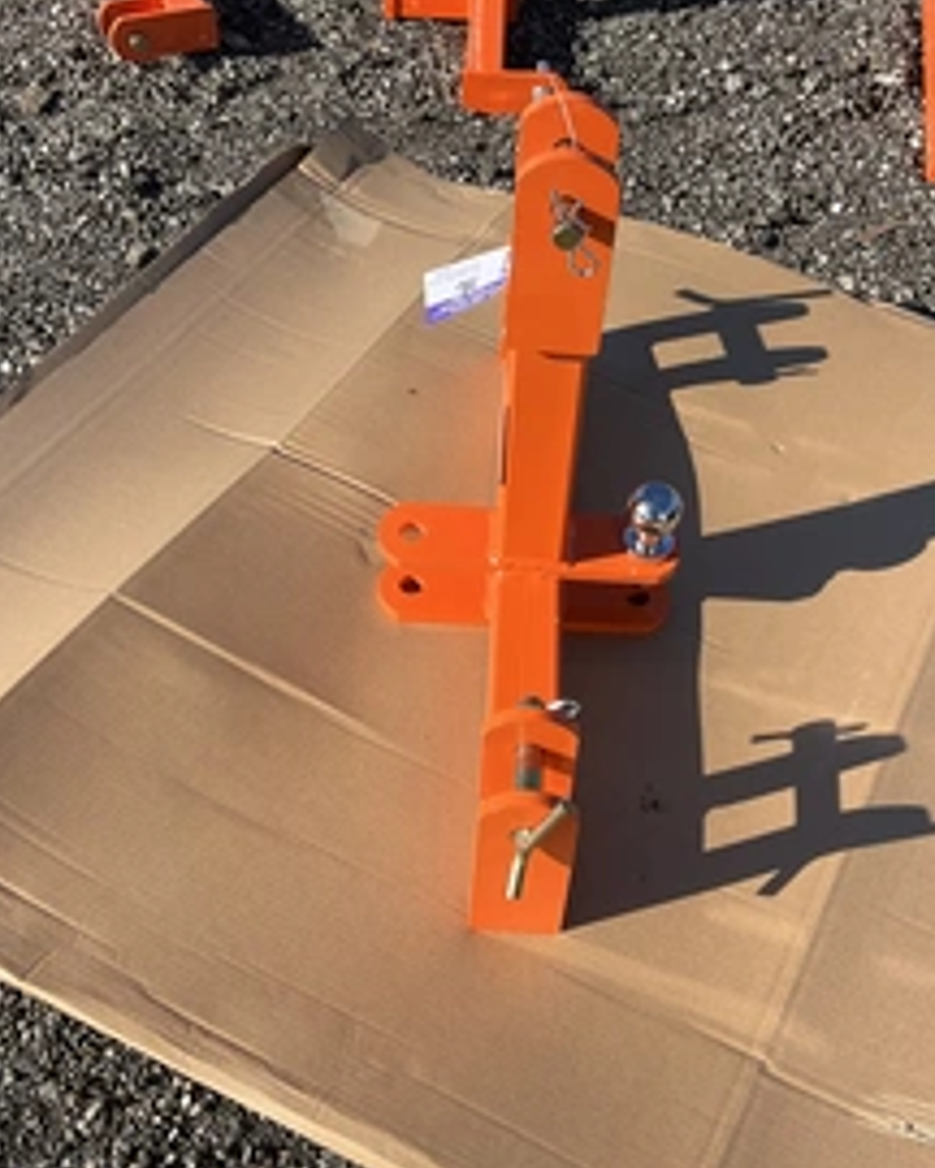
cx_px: 541
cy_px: 528
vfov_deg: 43.8
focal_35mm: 42
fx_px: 1453
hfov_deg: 35.6
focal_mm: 3
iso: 25
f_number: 1.8
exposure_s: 1/1195
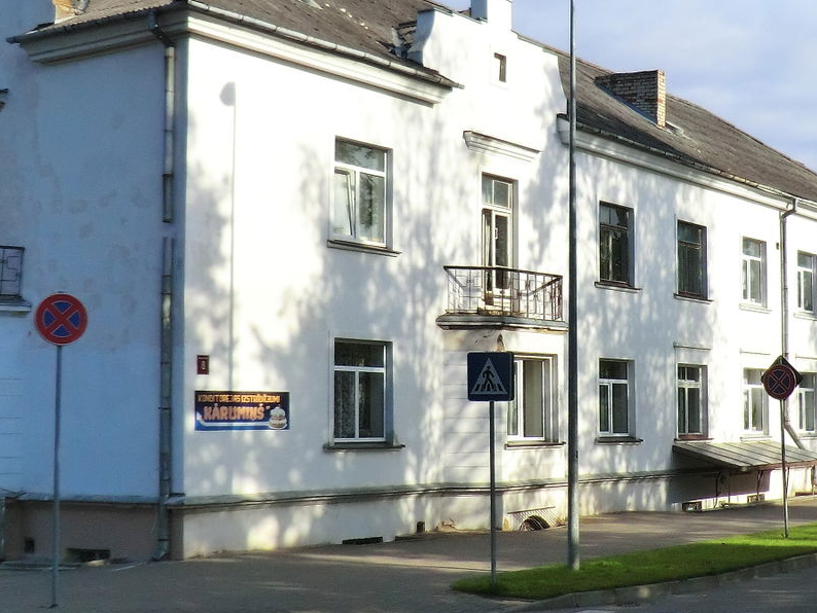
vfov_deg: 25.2
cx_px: 672
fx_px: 1369
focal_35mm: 58
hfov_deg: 32.2
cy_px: 330
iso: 80
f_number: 3.2
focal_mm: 4.3
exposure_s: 1/800
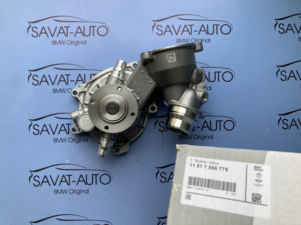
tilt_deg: -88.2
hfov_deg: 63.5
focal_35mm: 28
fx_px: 243
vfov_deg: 49.7
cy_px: 112
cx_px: 150
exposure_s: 1/121
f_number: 1.8
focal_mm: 3.99
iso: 25
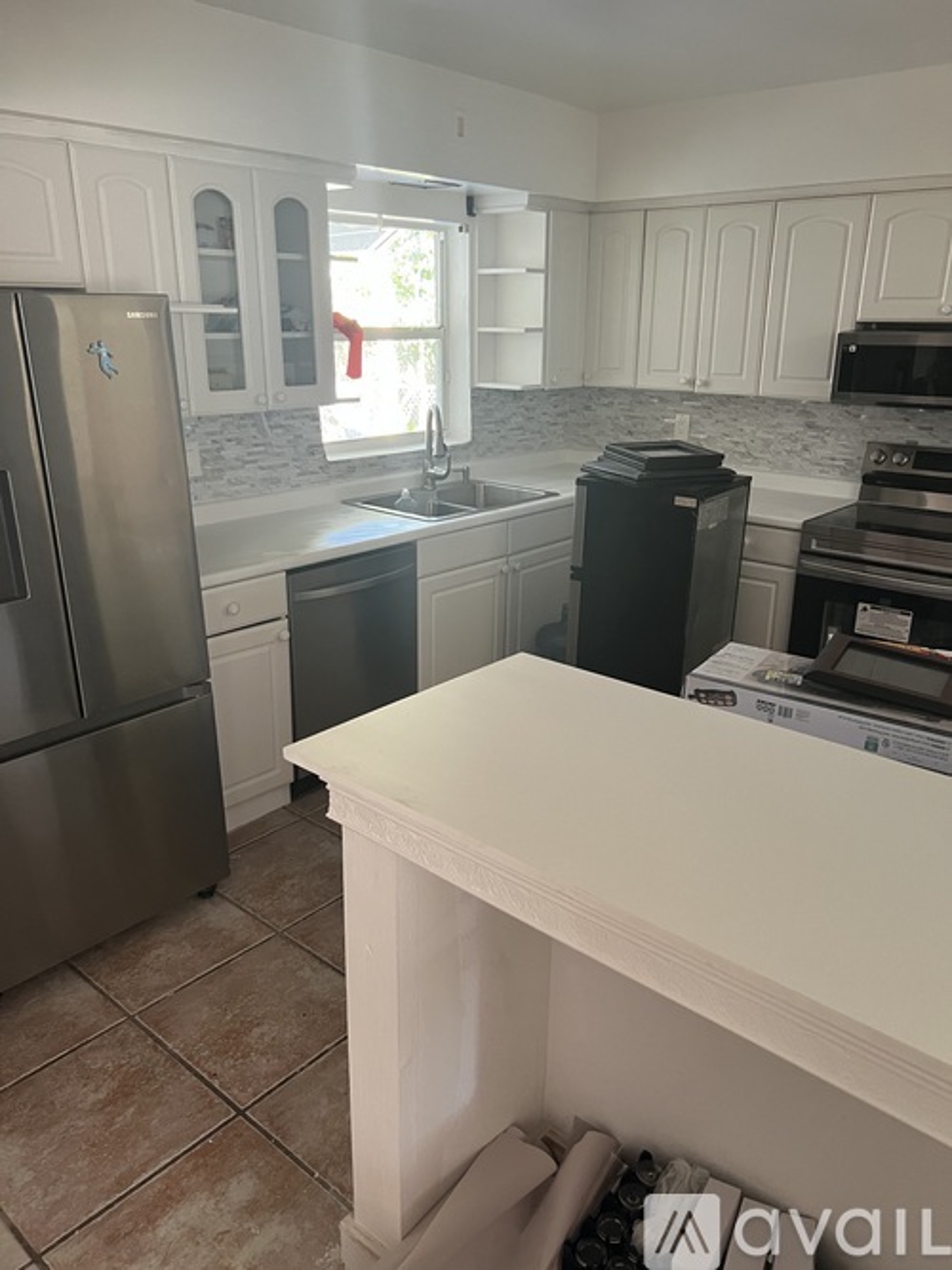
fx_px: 954
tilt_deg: -18.4
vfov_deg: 67.3
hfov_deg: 53.0
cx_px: 476
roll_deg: -0.3
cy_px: 635
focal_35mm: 26
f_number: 1.5
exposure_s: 1/60
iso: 320
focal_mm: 5.7
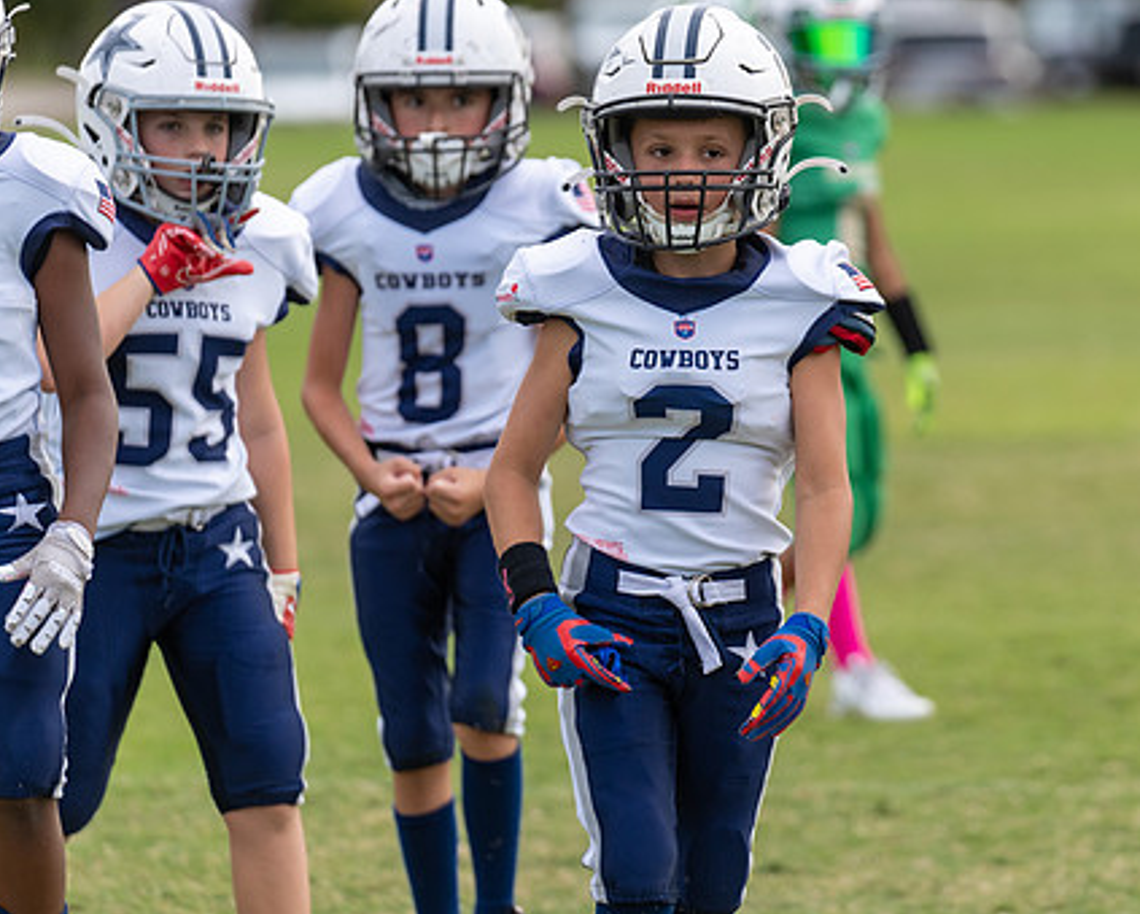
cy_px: 351
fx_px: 10568
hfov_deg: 6.2
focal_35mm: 313
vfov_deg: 4.9
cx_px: 683
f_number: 3.5
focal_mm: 200
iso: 250
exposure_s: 1/1250
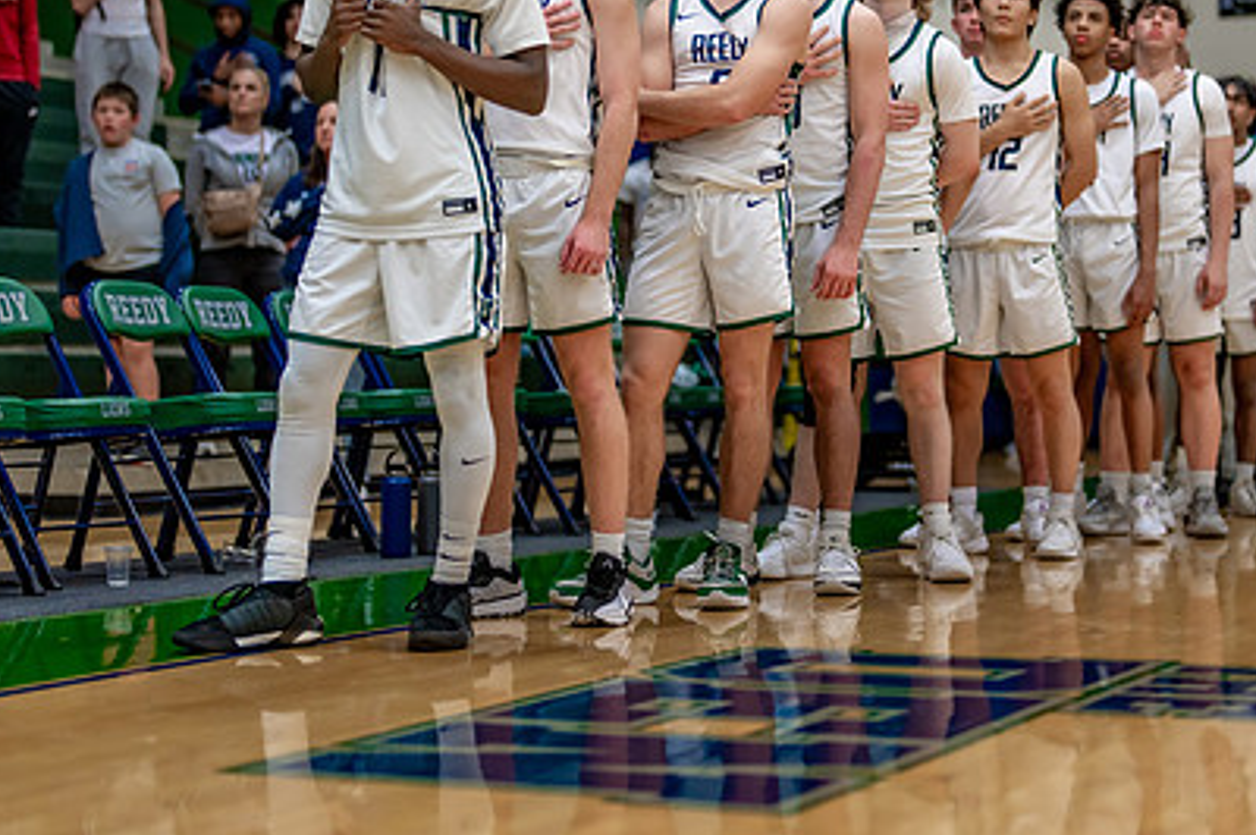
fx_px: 2824
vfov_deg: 16.8
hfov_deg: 24.9
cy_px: 258
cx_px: 872
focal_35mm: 81
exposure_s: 1/500
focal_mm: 50
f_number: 1.2
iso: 320
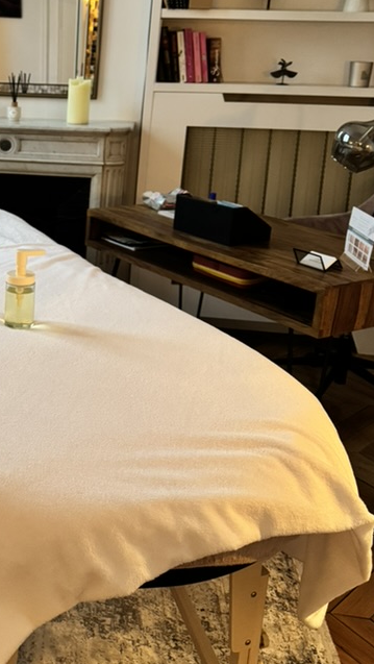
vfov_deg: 47.8
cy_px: 244
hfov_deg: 26.6
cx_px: -16
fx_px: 739
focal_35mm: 42
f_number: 1.78
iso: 500
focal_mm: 6.76
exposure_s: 1/50
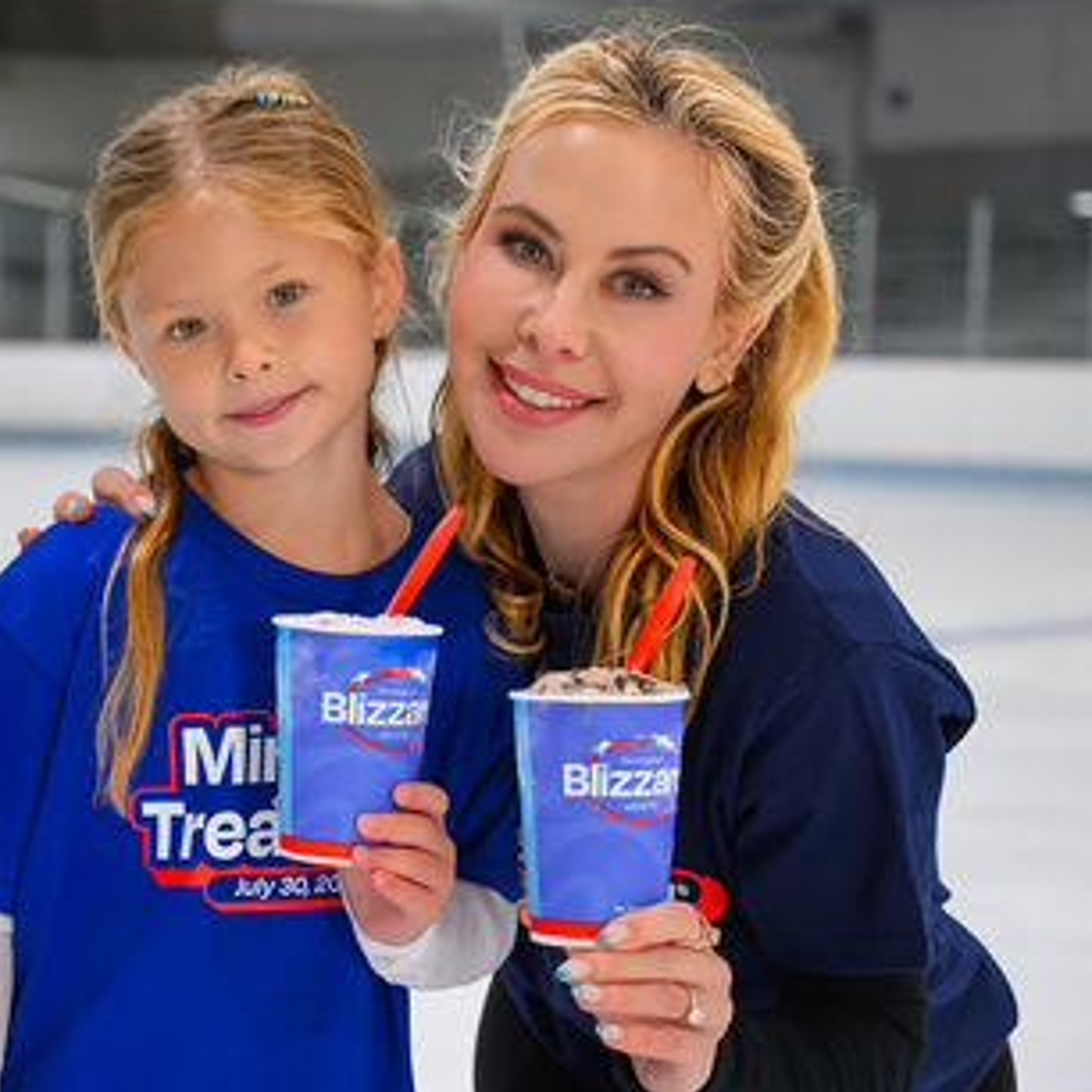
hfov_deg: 21.6
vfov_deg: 21.7
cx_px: 371
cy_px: 528
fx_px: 2855
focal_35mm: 80
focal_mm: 60
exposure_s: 1/250
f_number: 4
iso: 1250
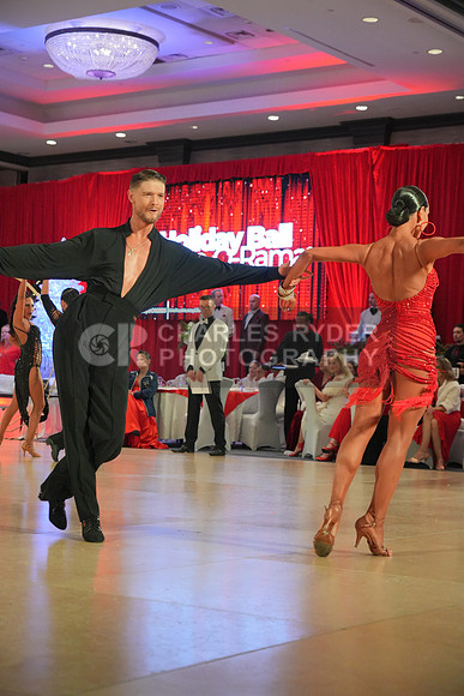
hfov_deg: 20.9
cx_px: 232
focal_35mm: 65
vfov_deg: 31.0
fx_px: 1256
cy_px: 348
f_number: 4
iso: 4000
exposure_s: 1/400
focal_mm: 65
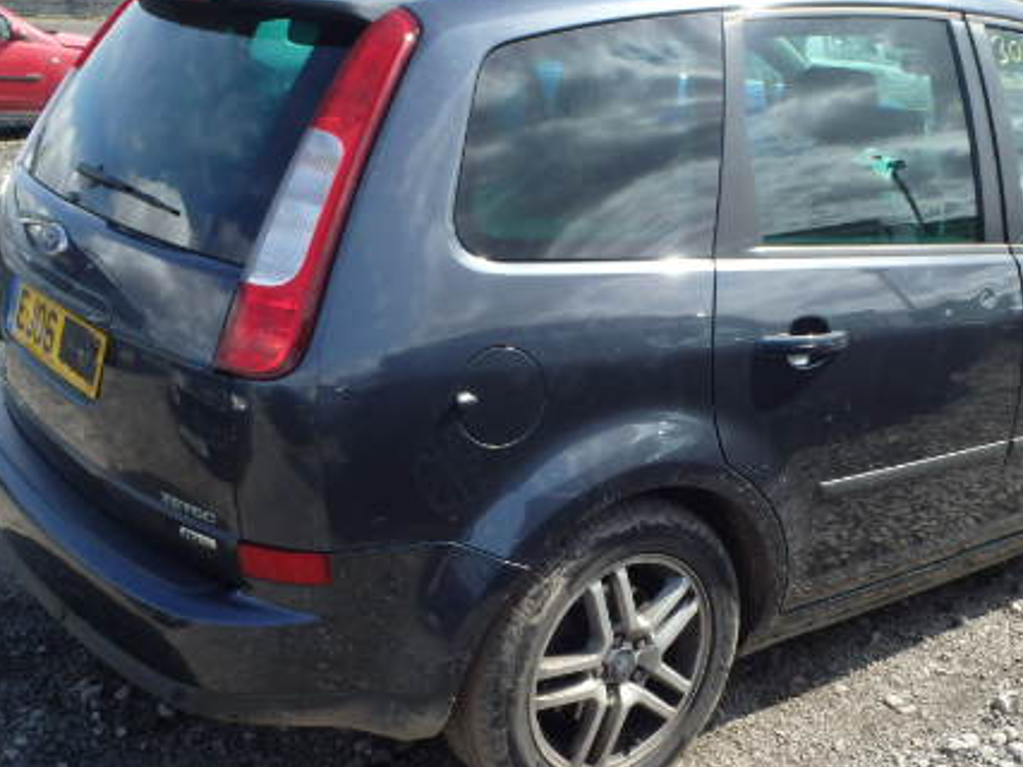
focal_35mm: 42
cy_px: 424
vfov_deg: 34.3
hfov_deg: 44.4
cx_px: 640
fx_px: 1241
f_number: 3.9
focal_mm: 5
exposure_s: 1/400
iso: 125
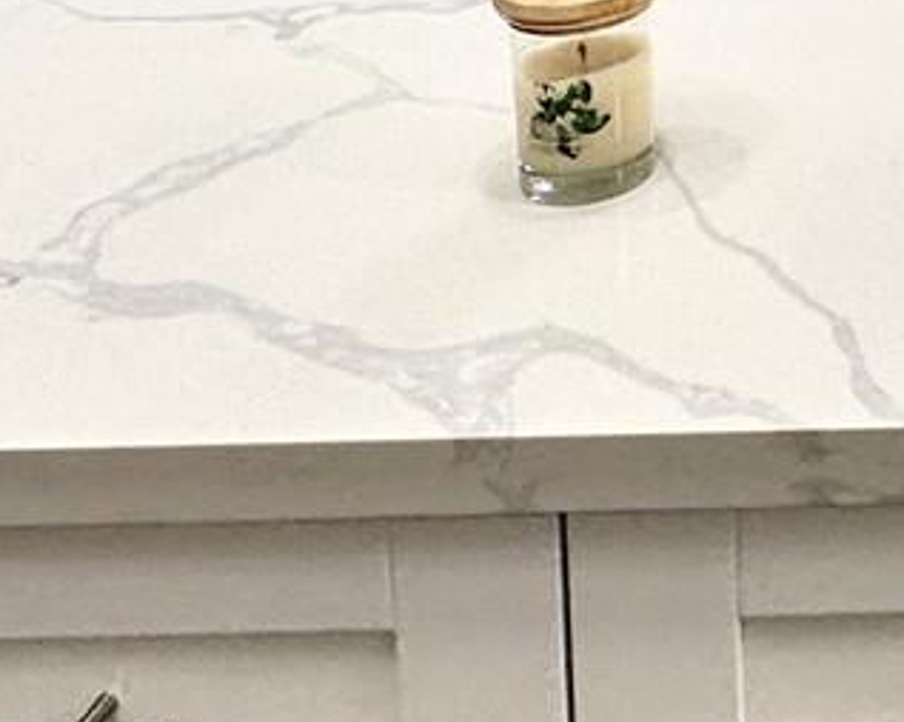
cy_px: -634
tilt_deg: -4.3
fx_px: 1844
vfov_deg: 17.3
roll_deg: +0.3
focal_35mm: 69
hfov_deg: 23.1
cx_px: 1298
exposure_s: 1/120
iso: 160
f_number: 2.2
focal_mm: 2.22
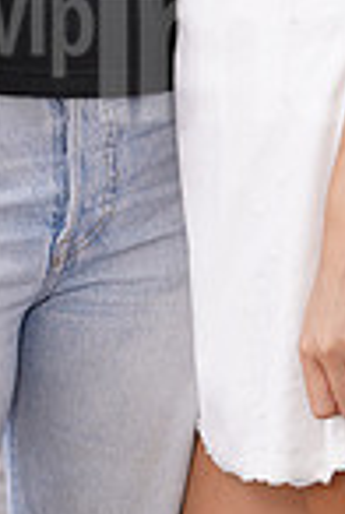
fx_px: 5508
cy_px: -194
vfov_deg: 5.3
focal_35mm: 385
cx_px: 107
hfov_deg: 3.6
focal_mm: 97
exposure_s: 1/100
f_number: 5
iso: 100
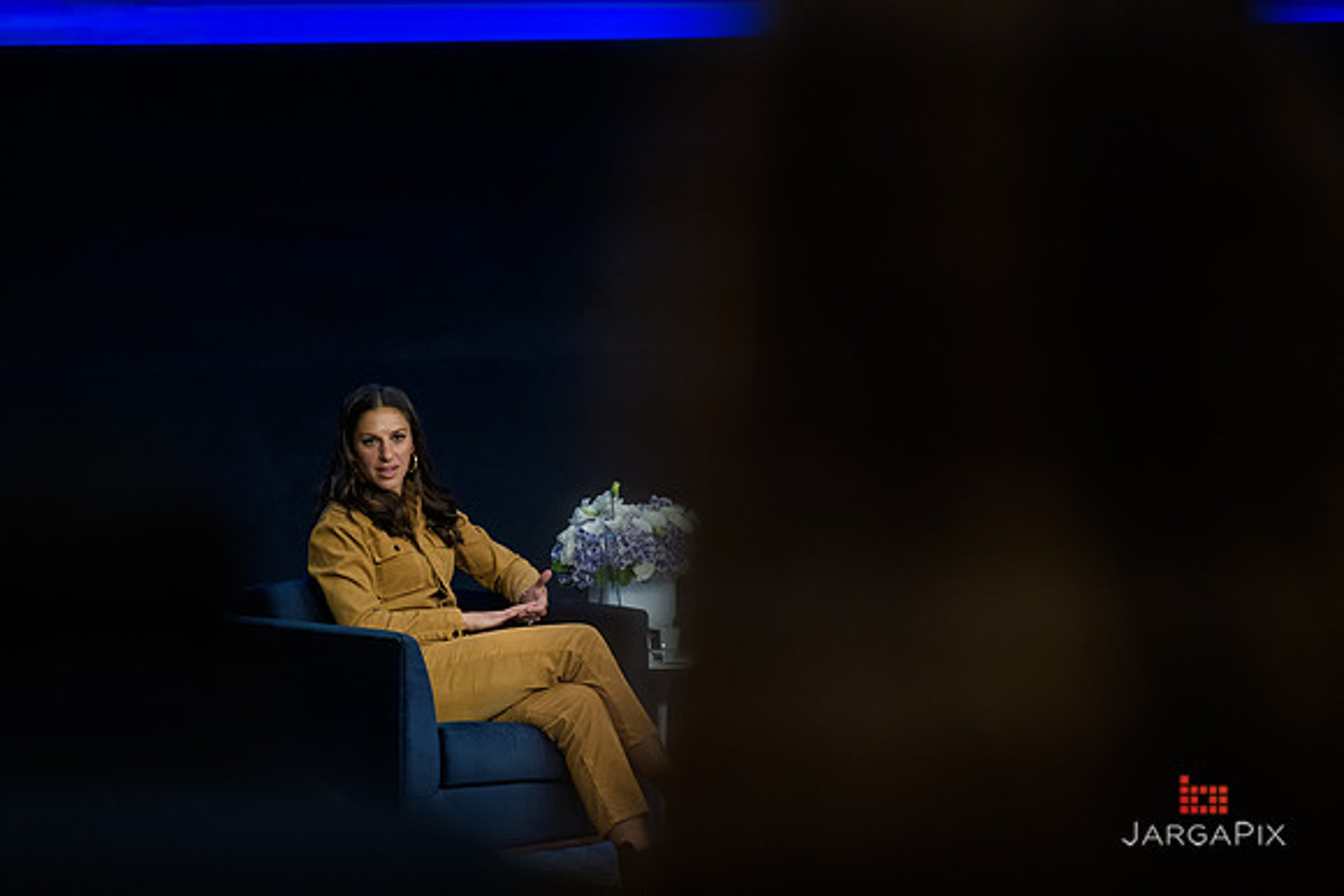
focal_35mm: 200
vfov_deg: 6.9
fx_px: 7468
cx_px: 672
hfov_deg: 10.3
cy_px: 448
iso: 1600
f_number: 3.2
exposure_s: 1/250
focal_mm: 200
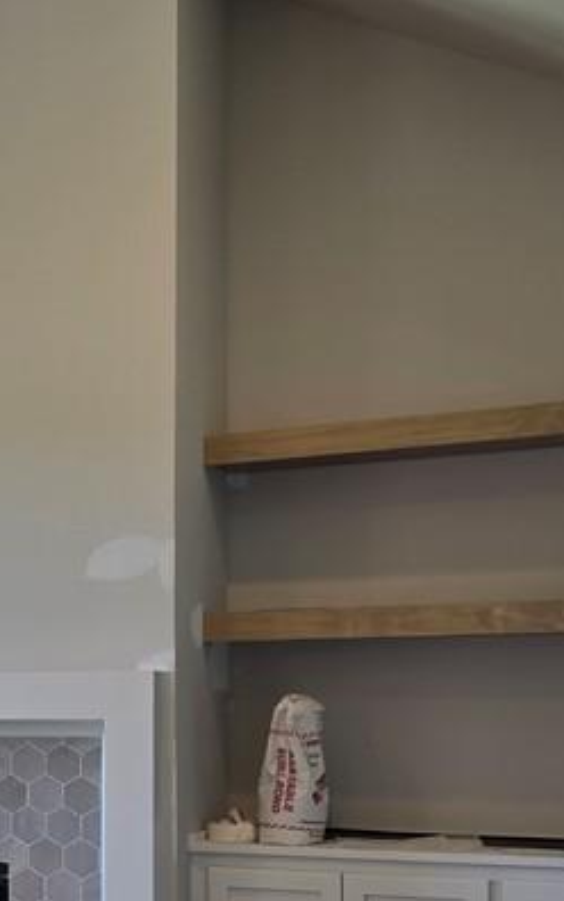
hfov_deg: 18.5
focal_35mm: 63
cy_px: 721
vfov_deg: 31.6
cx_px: -257
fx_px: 1547
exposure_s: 1/120
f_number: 1.7
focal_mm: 6.25
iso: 40
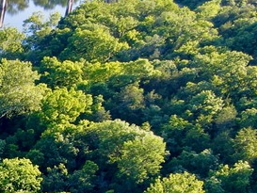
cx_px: -144
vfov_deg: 15.7
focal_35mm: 90
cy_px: 245
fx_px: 668
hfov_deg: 18.8
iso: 100
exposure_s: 1/80
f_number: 2.8
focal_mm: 4.5
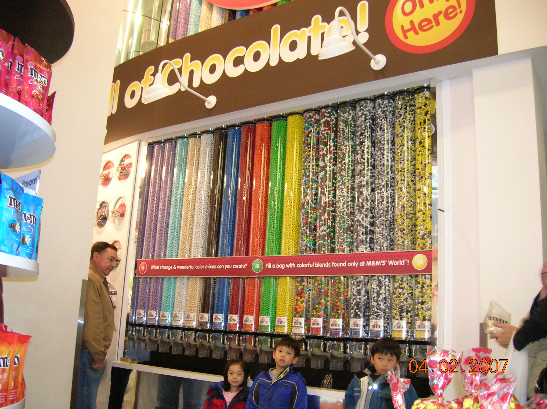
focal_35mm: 34
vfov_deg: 41.7
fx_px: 537
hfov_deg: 54.0
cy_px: 204
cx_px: 274
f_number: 2.9
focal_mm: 5.7
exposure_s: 1/19.3
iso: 200
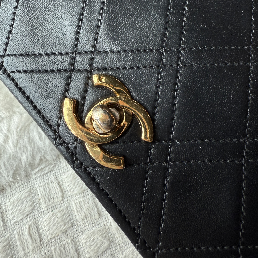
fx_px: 245
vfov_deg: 54.5
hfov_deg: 55.6
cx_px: 129
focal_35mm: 29
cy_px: 87
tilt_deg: -70.5
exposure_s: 1/99
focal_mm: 2.22
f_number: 2.2
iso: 40
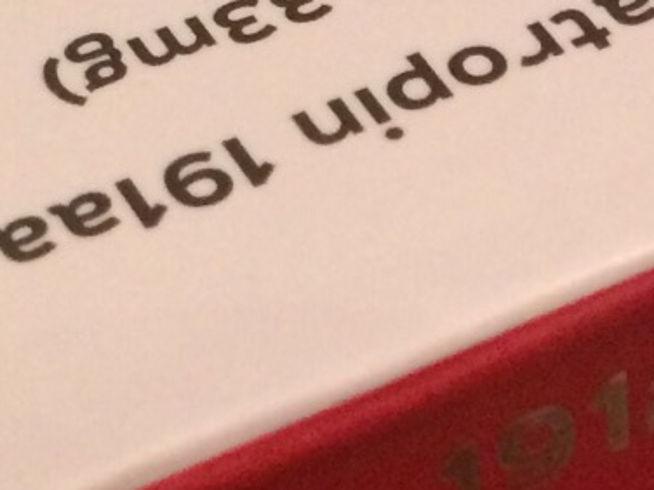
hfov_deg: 12.2
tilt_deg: -51.7
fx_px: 2985
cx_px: 772
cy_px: 485
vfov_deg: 9.3
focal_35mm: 158
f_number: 2.2
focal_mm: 4.15
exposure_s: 1/17
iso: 320
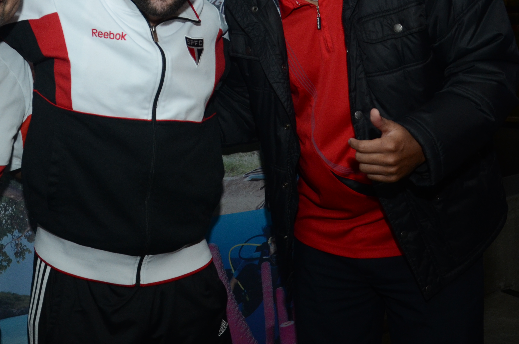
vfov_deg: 25.3
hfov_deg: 37.0
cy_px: 118
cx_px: 150
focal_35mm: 53
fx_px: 763
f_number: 4.5
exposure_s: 1/160
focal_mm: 18
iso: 800
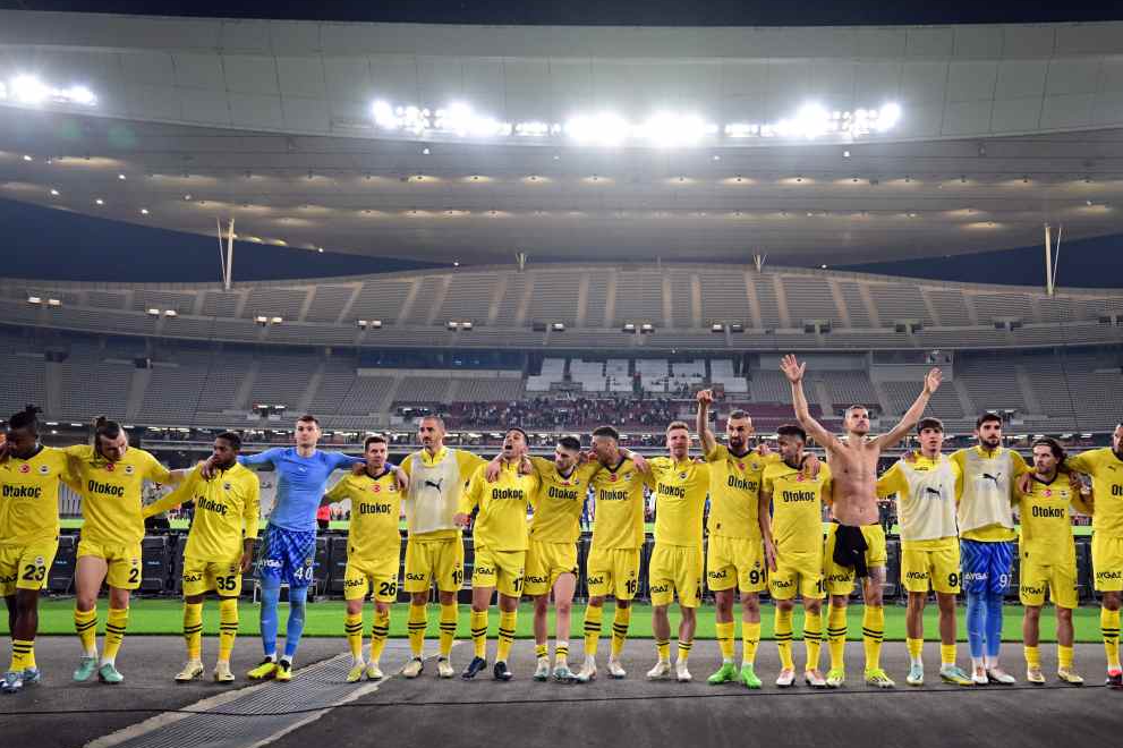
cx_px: 652
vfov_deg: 42.3
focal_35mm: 31
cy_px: 403
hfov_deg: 60.0
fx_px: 967
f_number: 2.8
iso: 2000
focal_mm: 24
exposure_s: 1/640
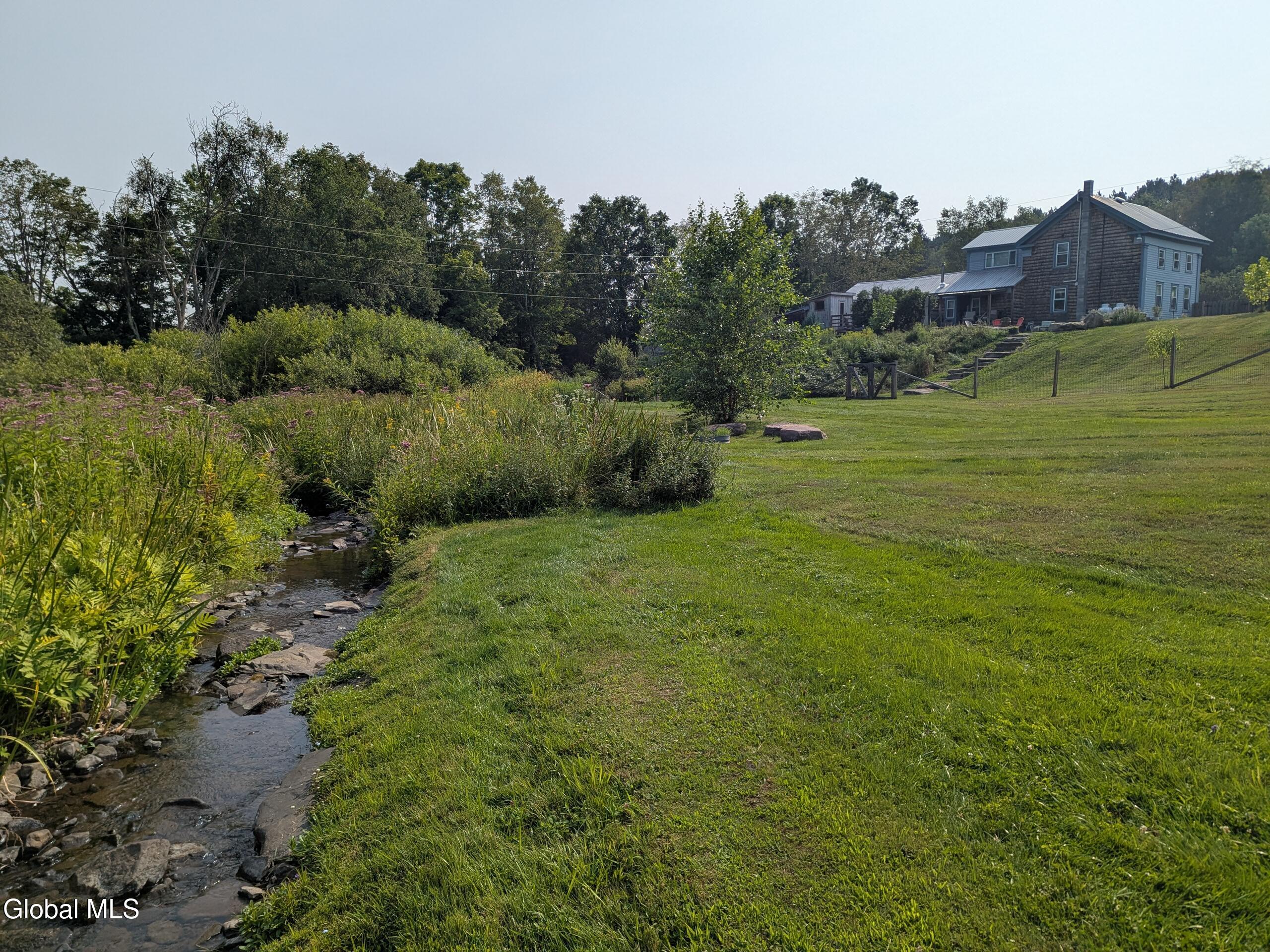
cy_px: 476
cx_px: 635
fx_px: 881
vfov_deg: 56.8
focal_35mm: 24
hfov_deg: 71.6
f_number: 1.85
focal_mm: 6.81
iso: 38
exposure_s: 1/3145
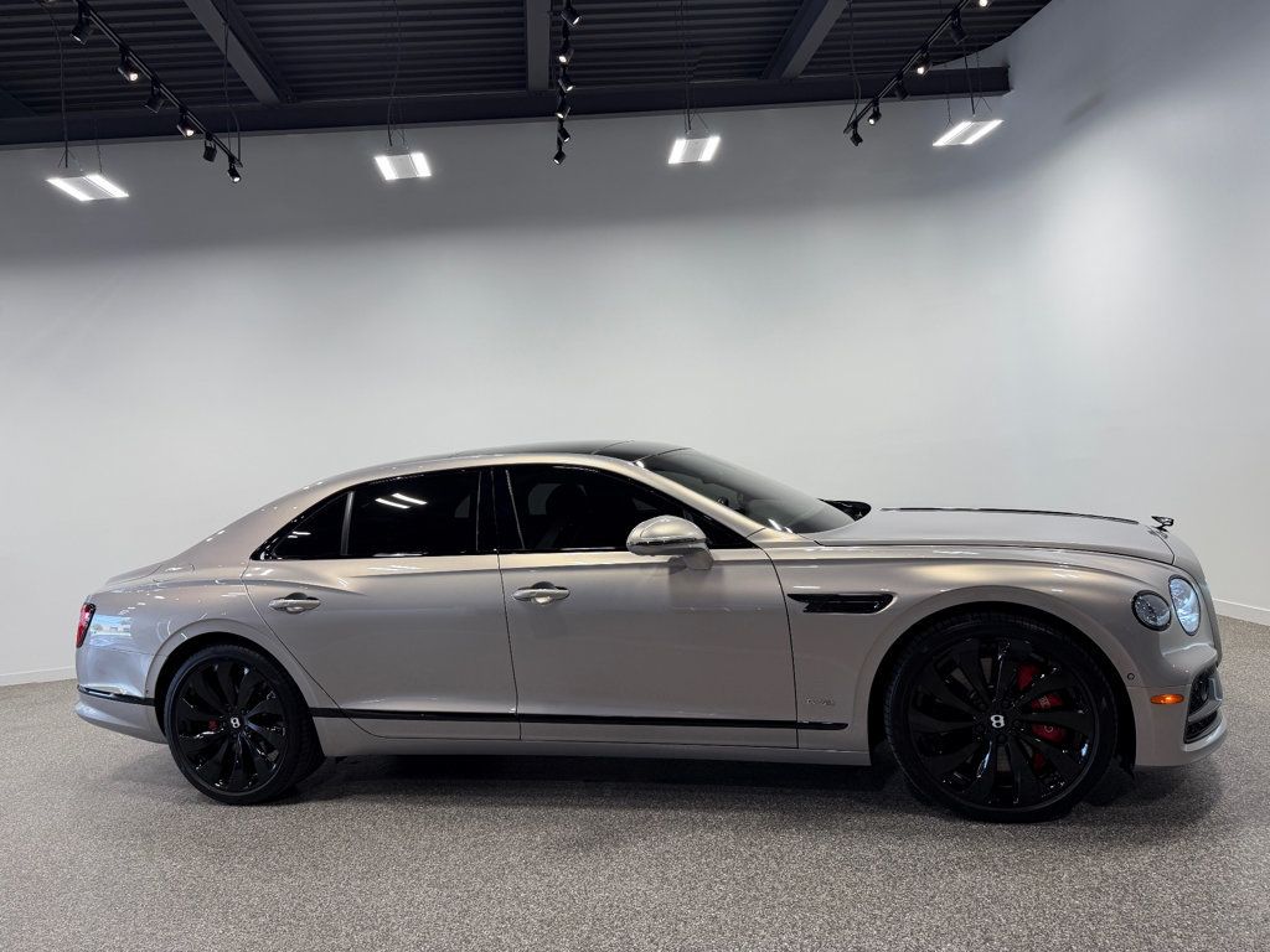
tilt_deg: -1.2
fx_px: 881
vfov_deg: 56.8
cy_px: 476
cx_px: 635
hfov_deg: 71.6
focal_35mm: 24
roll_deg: +4.8
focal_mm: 6.76
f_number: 1.78
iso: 80
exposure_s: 1/336
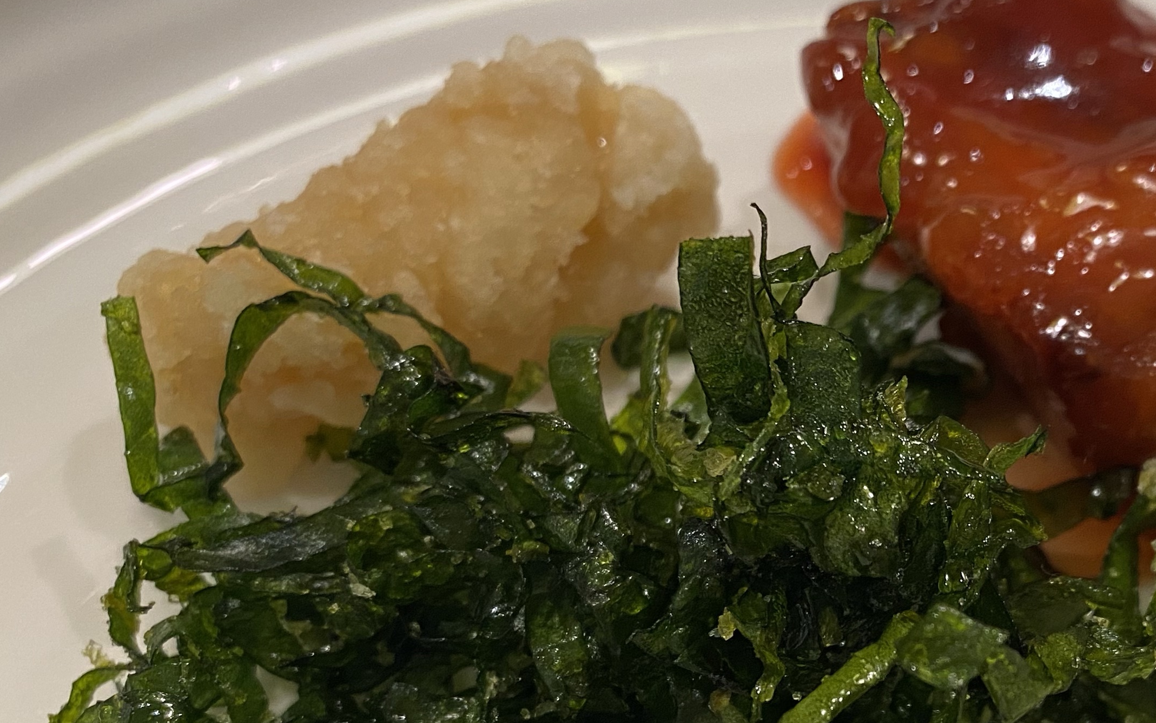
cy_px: 635
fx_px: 1638
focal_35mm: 52
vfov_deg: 24.3
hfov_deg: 37.1
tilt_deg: -56.2
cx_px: 967
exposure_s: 1/50
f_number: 1.8
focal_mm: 4.25
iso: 125
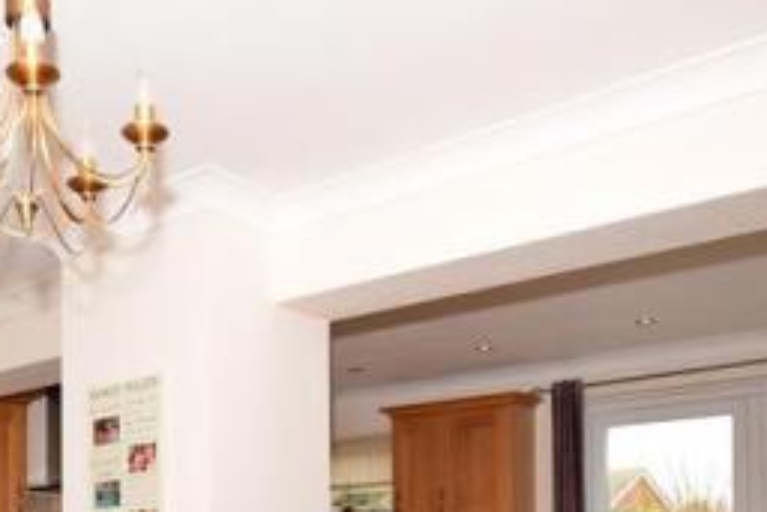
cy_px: 555
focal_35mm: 42
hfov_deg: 45.6
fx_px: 901
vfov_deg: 28.9
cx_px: 276
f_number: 7.1
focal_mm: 11
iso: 400
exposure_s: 1/125
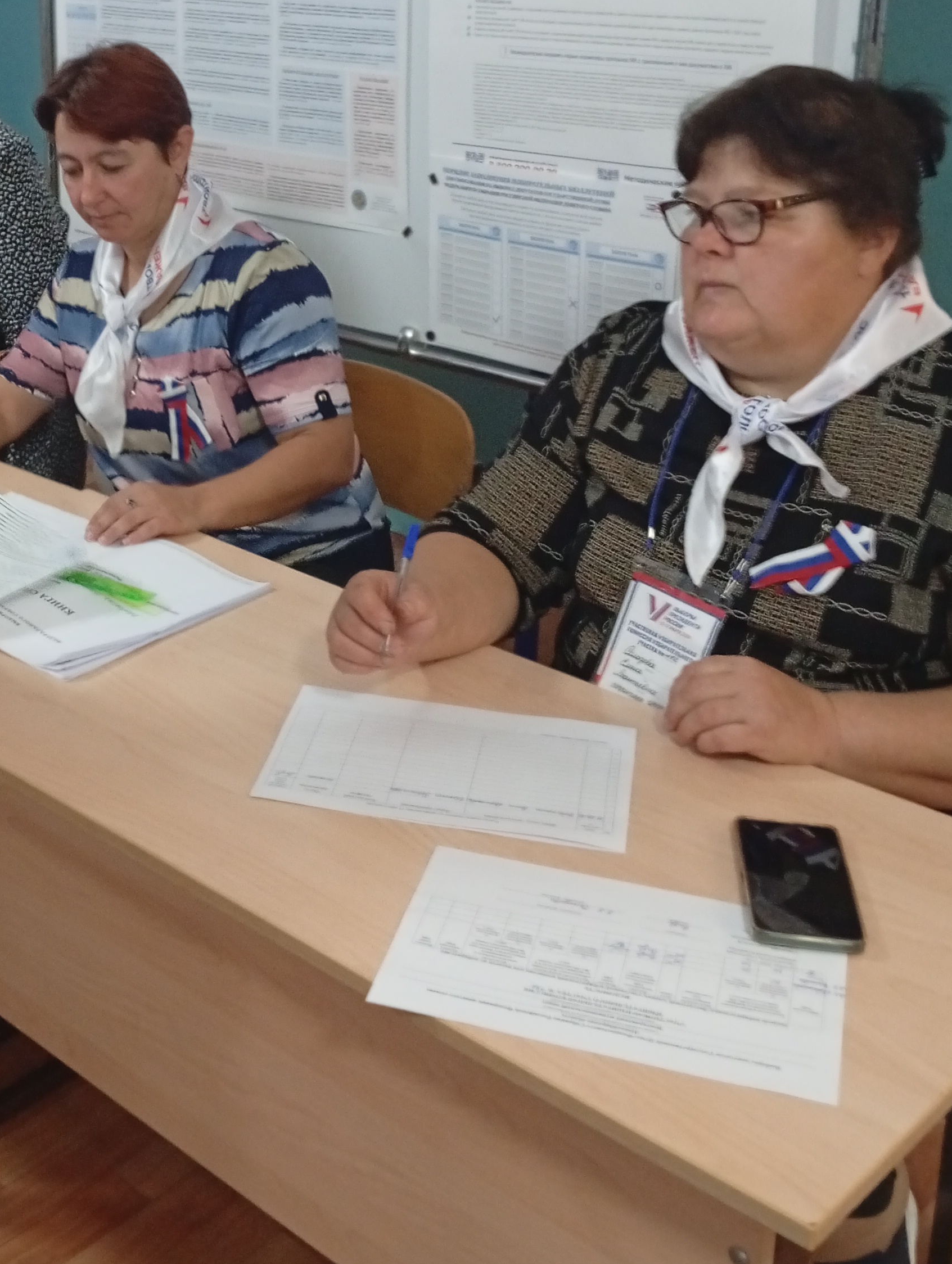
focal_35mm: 49
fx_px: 1792
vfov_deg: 38.3
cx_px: 133
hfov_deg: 28.8
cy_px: 385
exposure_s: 1/20
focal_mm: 3.98
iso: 1296
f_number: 1.8
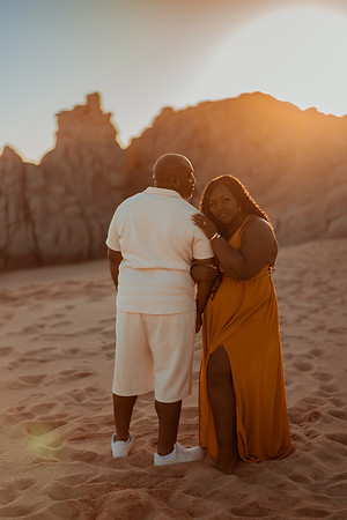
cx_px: 174
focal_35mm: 58
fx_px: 839
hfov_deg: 23.4
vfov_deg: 34.5
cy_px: 260
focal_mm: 58
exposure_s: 1/4000
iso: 100
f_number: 1.4
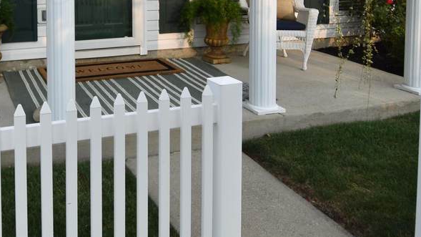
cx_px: 89
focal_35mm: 41
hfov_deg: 47.0
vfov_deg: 27.1
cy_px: -9
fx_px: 458
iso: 320
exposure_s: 1/1600
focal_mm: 12
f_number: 4.5
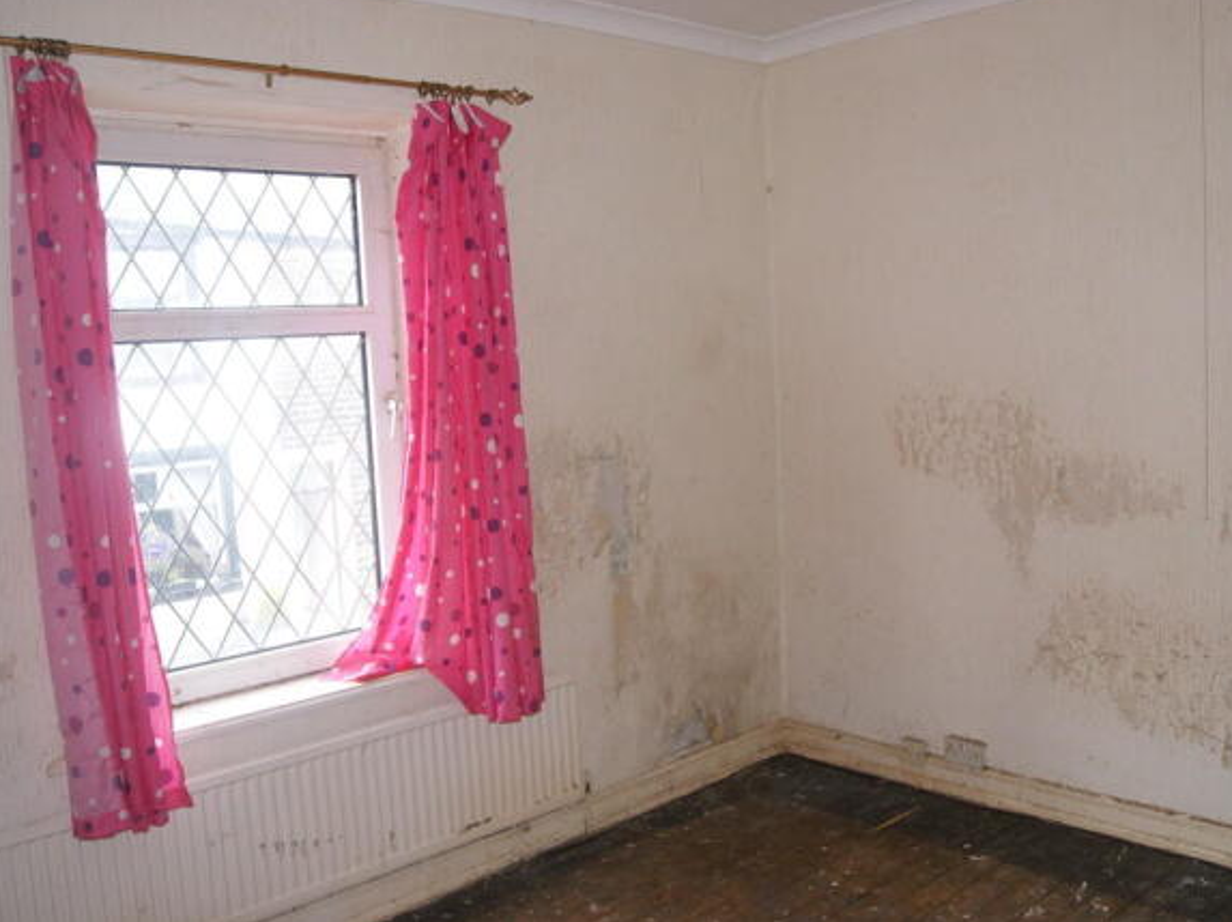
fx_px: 1174
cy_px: 457
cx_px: 687
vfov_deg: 42.9
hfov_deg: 55.2
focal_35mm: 33
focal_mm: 20
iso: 400
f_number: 5.6
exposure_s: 1/60
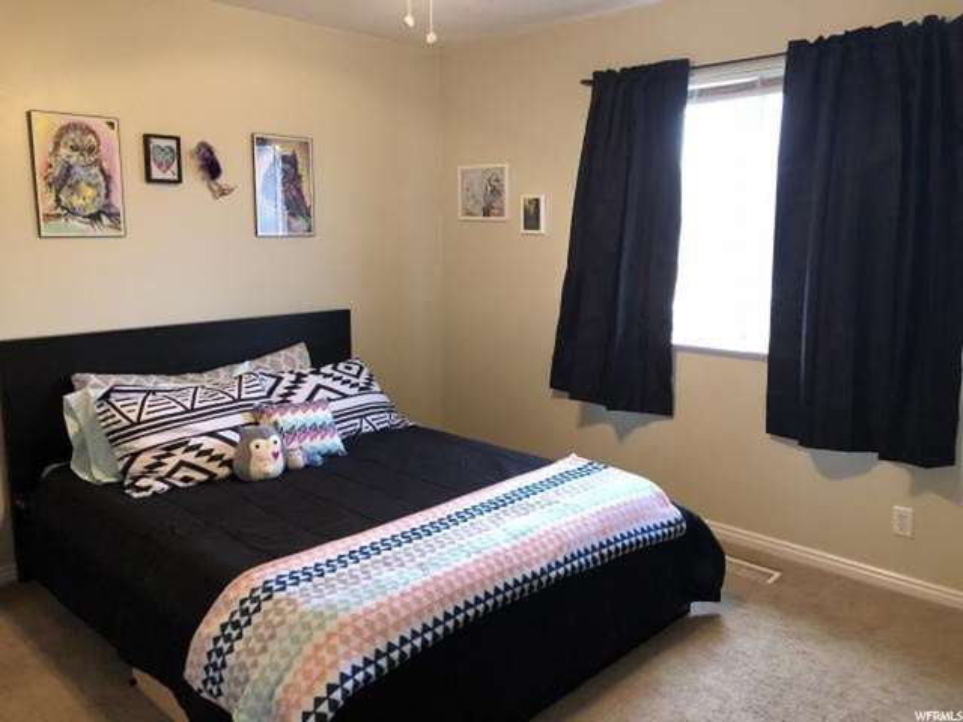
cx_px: 482
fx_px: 779
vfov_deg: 49.7
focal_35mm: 28
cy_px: 361
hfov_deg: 63.4
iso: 64
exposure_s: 1/15
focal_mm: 3.99
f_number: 1.8
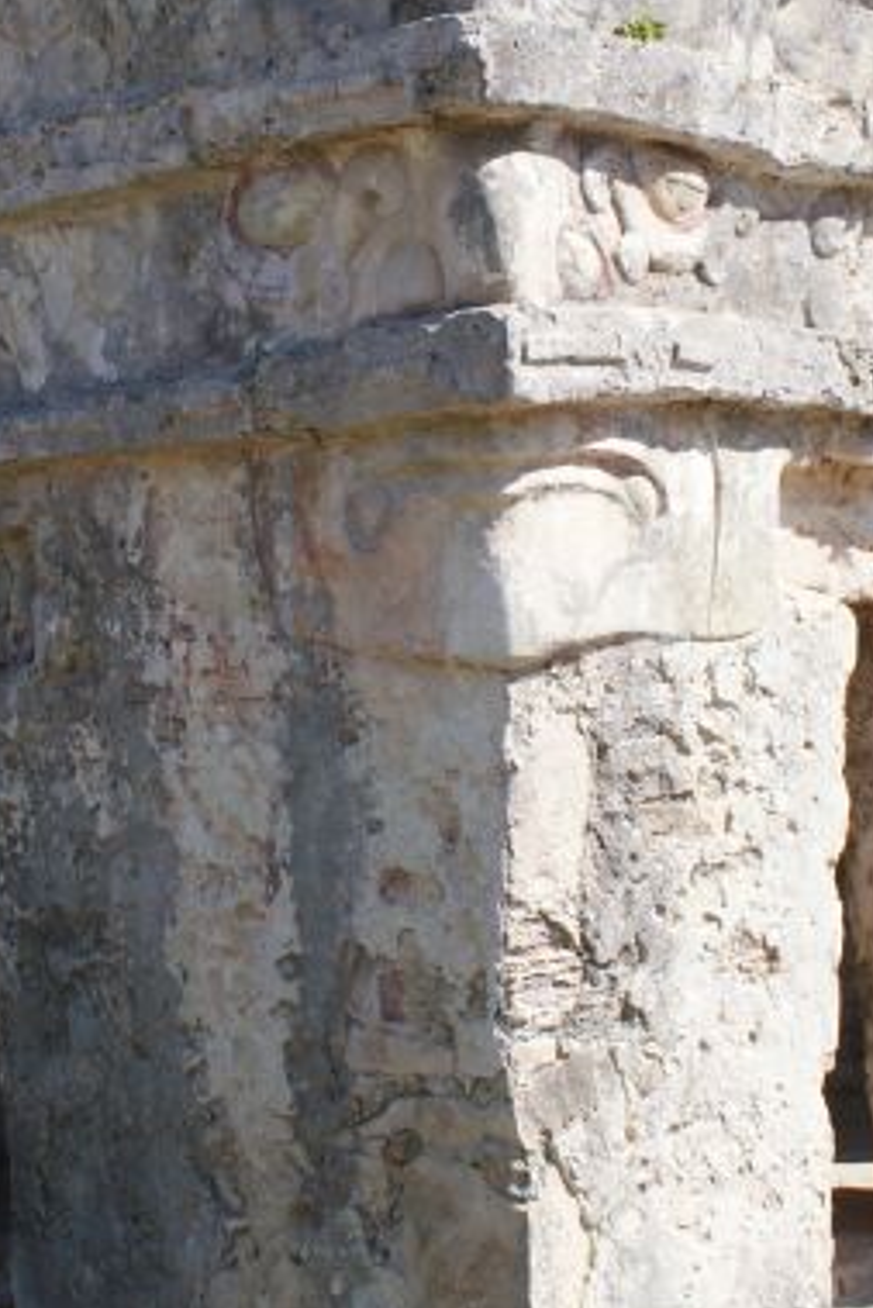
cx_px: 333
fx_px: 2762
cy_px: 521
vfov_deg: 26.6
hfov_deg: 17.9
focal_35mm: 76
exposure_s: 1/125
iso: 100
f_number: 10
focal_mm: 24
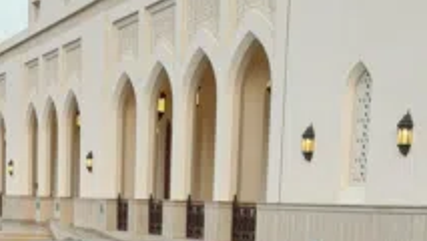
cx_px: 184
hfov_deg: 21.8
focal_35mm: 98
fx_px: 1110
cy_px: 351
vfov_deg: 11.9
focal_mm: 6.76
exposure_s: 1/100
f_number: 1.78
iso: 50
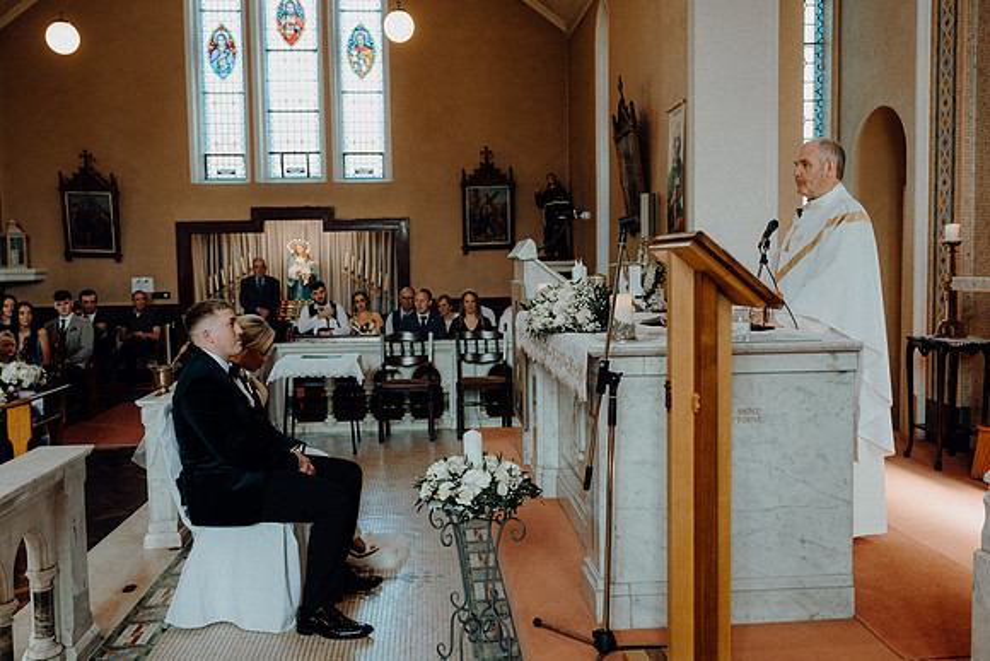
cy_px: 330
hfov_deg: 57.2
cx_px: 495
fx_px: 908
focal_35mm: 33
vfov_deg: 40.0
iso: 1000
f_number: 3.5
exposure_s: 1/200
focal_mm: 33
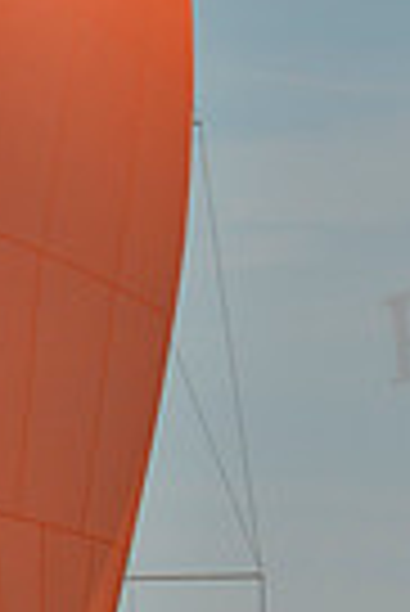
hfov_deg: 2.4
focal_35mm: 577
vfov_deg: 3.6
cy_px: 567
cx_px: 151
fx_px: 9831
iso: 400
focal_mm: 135
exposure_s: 1/800
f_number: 8
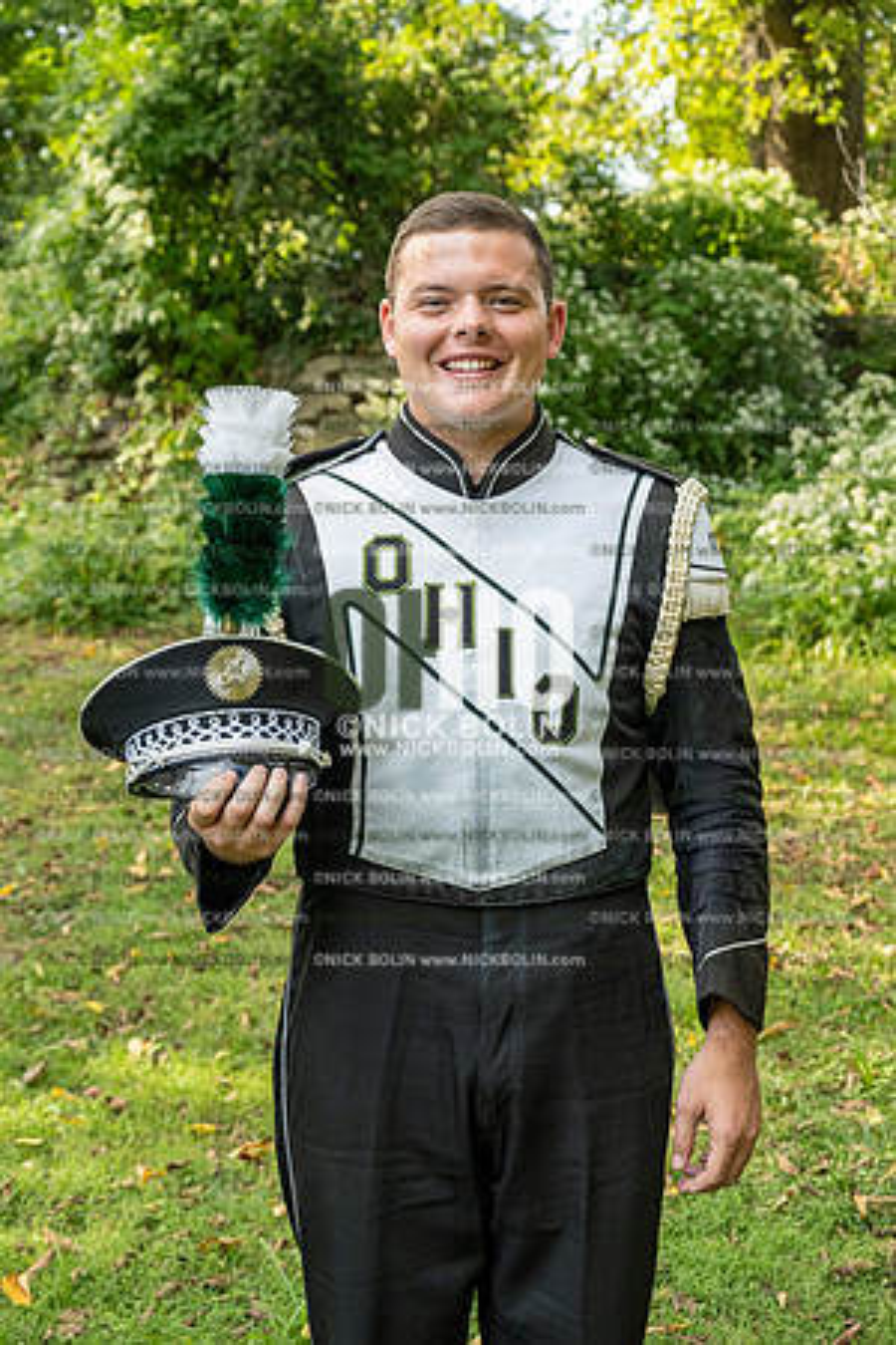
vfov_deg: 38.2
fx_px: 1941
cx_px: 448
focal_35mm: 52
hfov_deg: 26.0
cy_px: 672
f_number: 5.6
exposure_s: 1/640
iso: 1000
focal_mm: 52
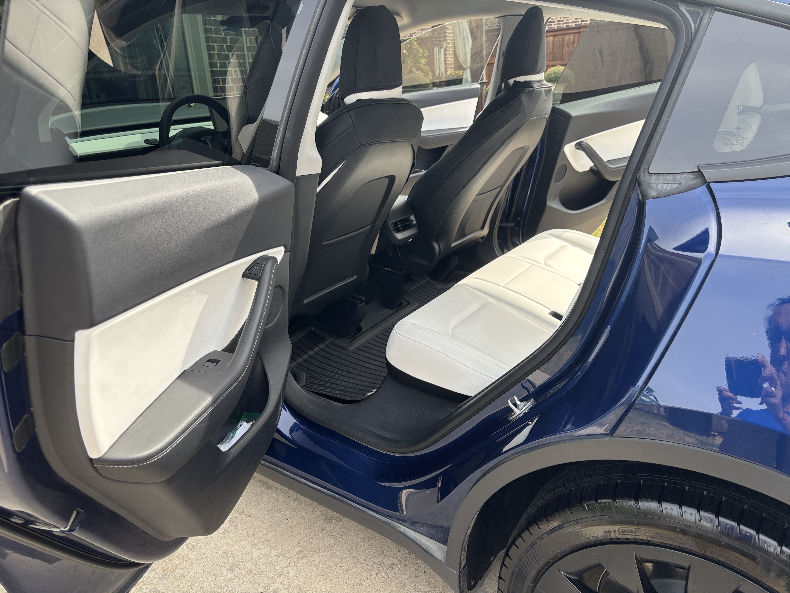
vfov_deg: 53.1
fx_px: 593
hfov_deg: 67.3
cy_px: 296
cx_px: 395
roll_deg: +3.0
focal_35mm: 26
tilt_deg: -19.3
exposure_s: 1/634
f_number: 1.6
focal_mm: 5.96
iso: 50
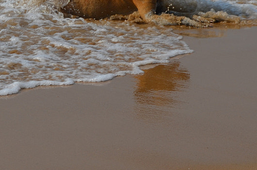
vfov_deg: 5.5
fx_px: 1771
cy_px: 49
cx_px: 51
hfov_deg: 8.3
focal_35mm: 249
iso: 100
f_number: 9
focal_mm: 55
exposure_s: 1/320
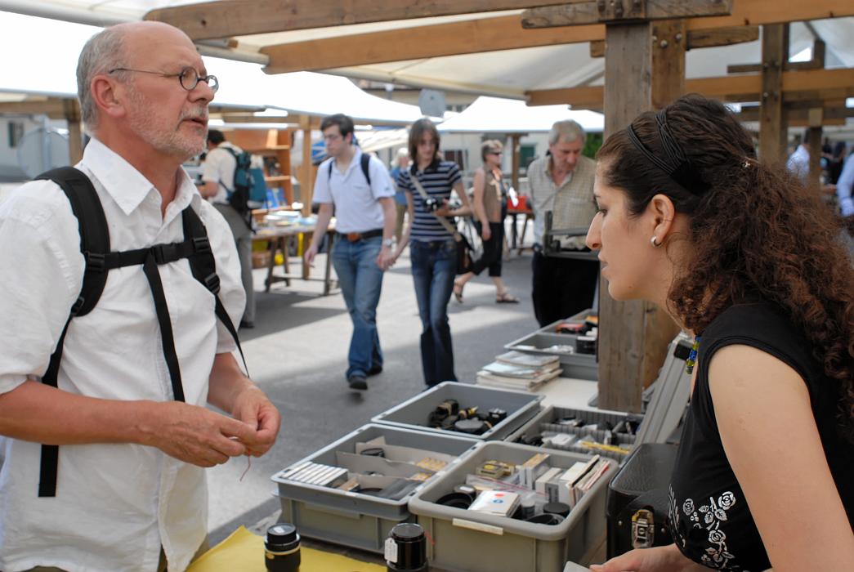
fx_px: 855
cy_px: 286
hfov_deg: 53.1
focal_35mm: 36
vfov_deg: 37.0
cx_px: 427
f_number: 5.6
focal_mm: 24
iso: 200
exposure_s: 1/250
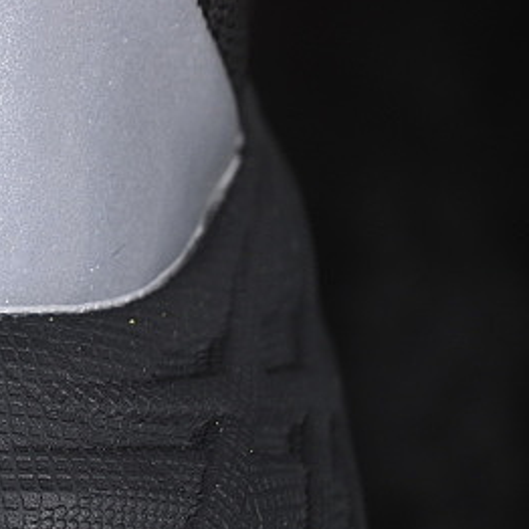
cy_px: 59
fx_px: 4547
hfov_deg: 6.6
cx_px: -271
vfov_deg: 6.6
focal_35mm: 263
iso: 160
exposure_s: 1/60
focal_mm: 50
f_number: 6.3
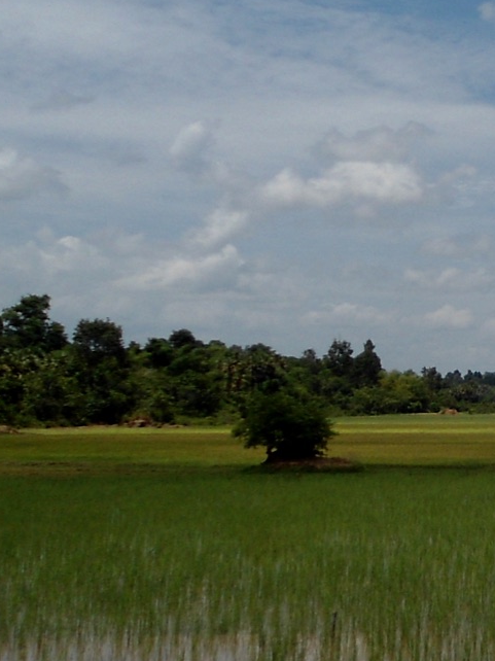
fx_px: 1584
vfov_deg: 23.5
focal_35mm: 83
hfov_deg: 14.9
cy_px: 218
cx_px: 959
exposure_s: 1/320
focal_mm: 4.7
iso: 80
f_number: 8
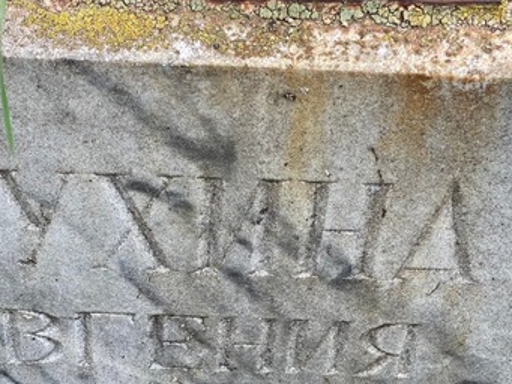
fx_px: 1805
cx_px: 203
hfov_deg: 16.1
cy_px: 354
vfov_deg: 12.1
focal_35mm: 122
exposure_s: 1/122
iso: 32
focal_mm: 6
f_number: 2
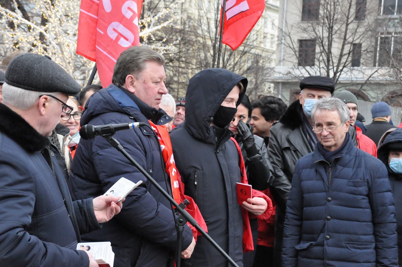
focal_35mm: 78
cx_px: 201
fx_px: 870
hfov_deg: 26.0
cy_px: 134
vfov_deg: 17.5
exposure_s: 1/250
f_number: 8
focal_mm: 52
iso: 3200
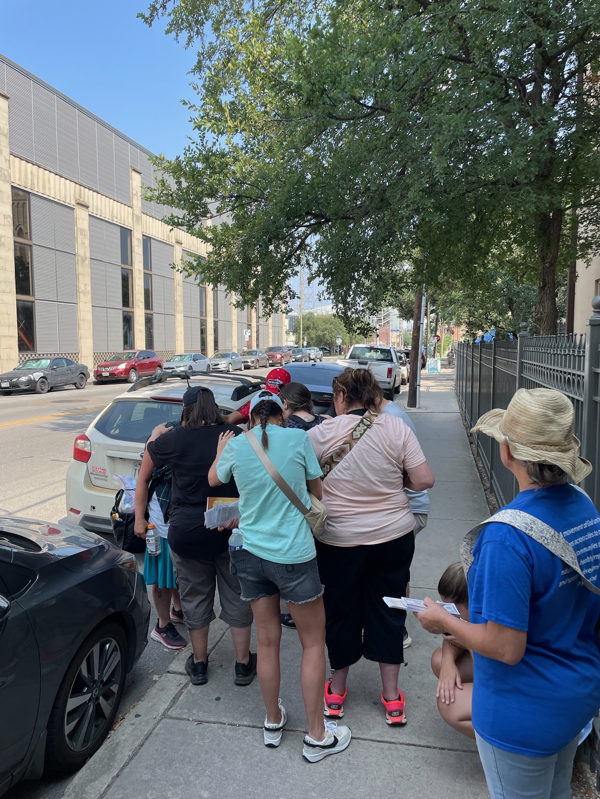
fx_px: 601
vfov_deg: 67.3
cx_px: 300
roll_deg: -0.5
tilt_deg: -2.8
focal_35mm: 26
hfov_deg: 53.1
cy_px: 400
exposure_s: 1/1159
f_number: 1.6
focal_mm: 4.2
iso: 32
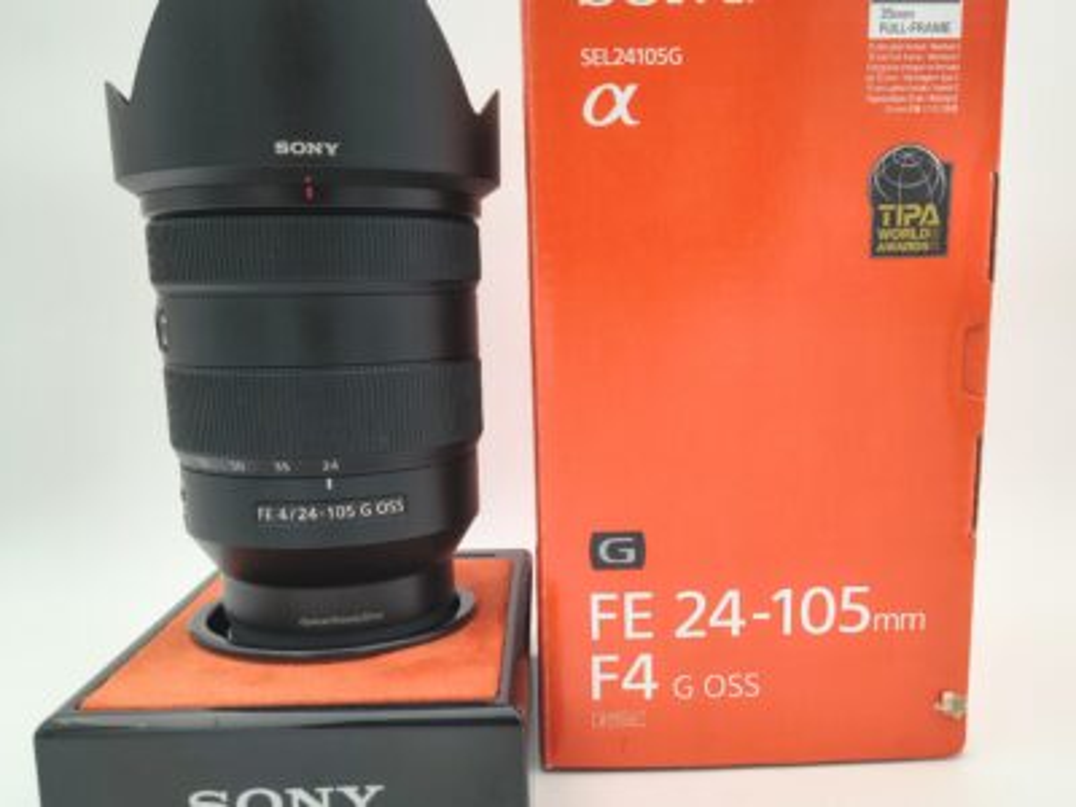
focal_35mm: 24
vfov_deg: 56.8
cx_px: 538
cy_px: 404
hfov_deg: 71.6
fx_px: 746
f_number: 1.8
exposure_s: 1/371
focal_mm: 5.56
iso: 100
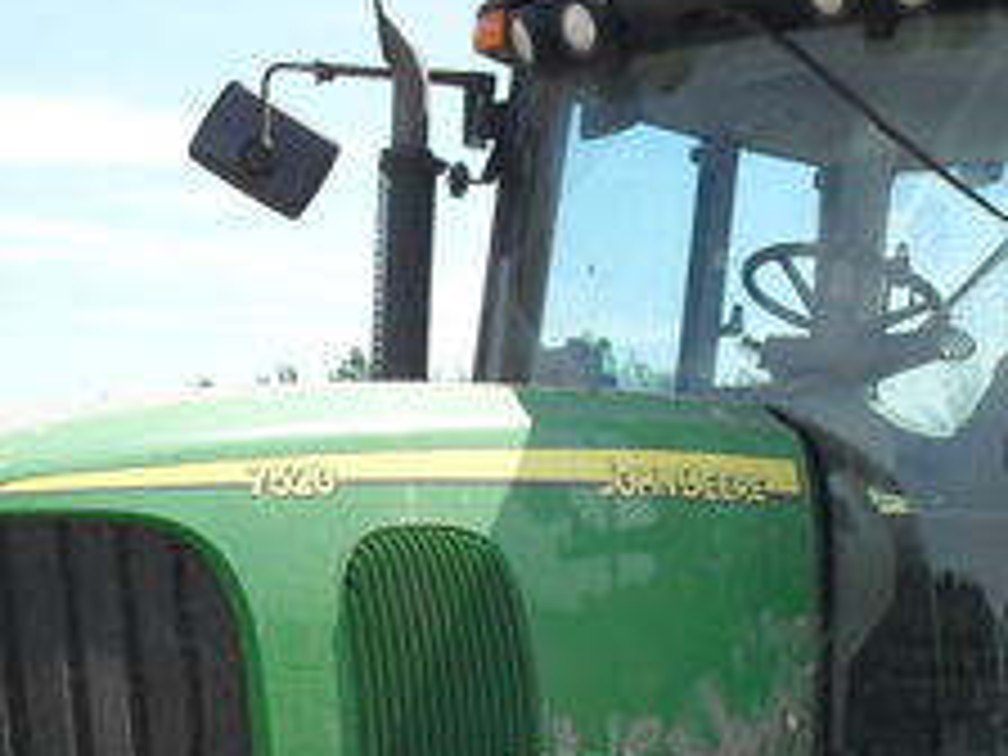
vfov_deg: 17.0
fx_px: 2475
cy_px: 752
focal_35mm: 85
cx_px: 648
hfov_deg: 22.9
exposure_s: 1/90
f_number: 8.4
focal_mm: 6.3
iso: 100
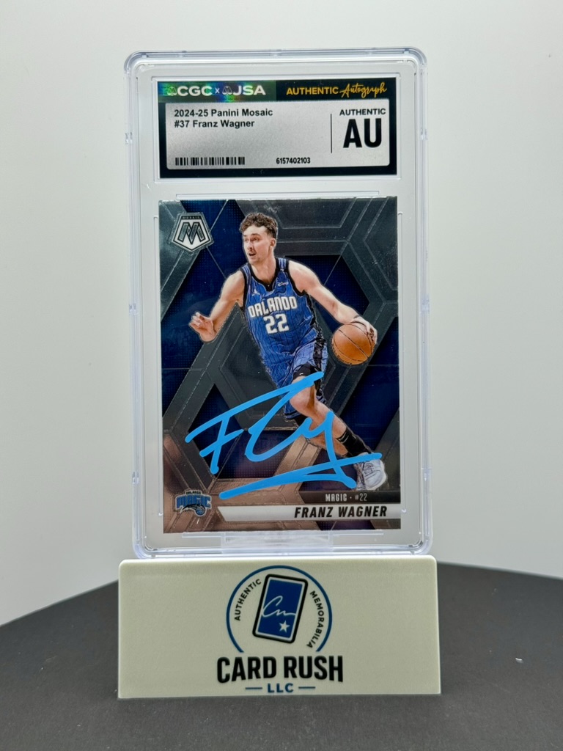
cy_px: 376
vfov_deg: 39.7
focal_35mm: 48
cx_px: 282
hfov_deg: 30.3
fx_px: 1041
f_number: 1.78
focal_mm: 6.76
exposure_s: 1/208
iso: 50
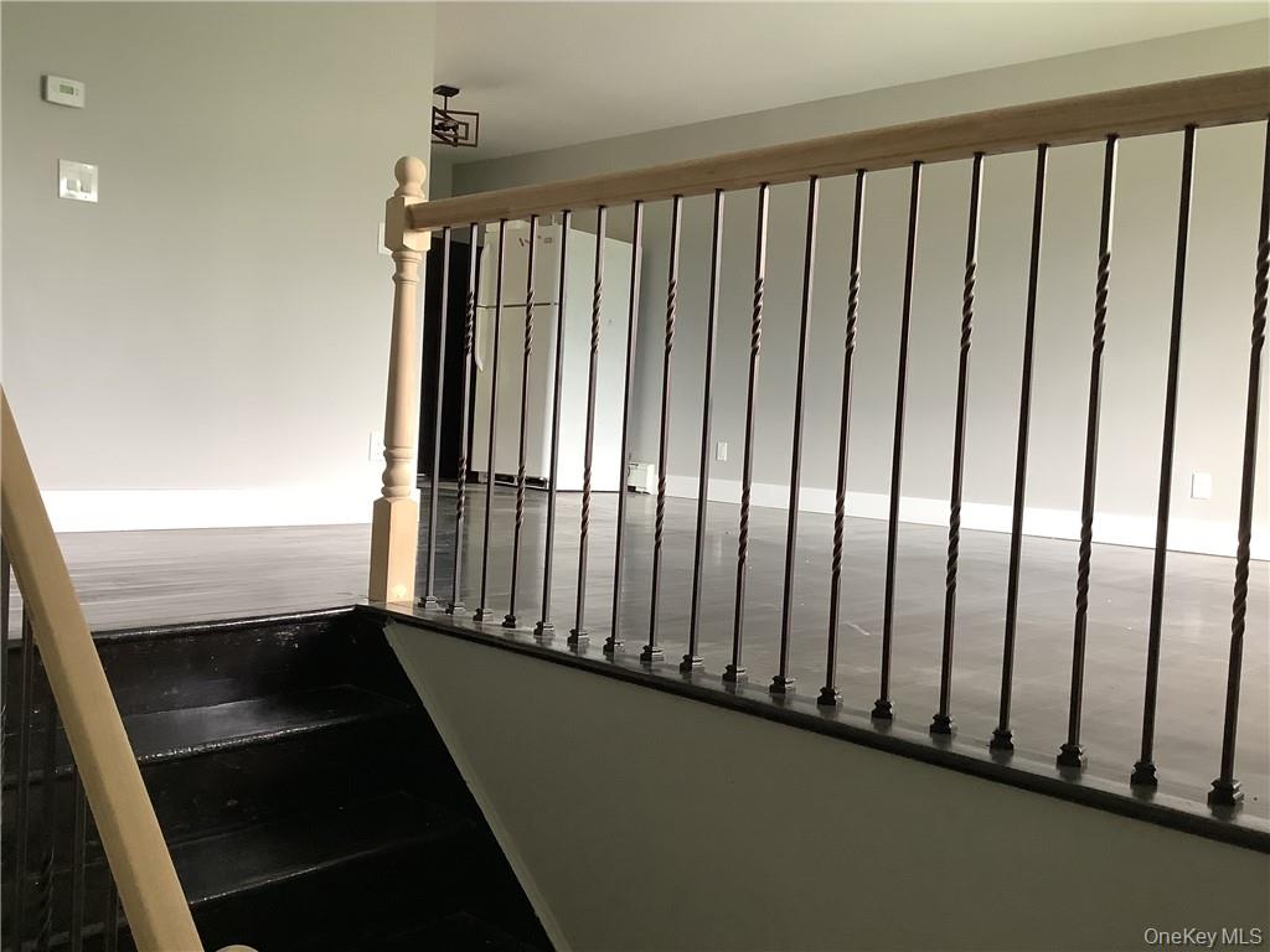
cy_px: 476
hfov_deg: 58.4
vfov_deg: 45.4
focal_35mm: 31
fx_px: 1137
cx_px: 635
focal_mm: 3.3
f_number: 2.4
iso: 160
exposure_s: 1/60
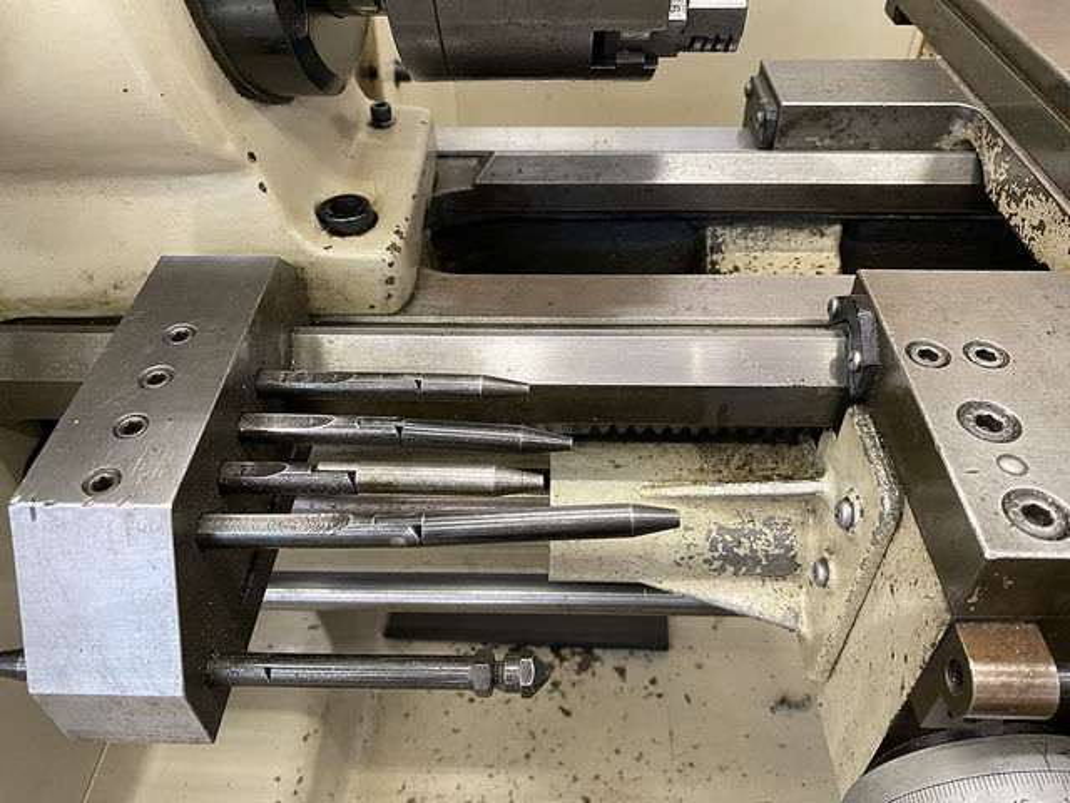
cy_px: 402
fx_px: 804
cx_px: 535
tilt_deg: -42.8
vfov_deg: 53.1
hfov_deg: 67.3
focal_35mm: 26
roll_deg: +0.7
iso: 250
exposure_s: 1/60
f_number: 1.8
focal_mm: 4.25
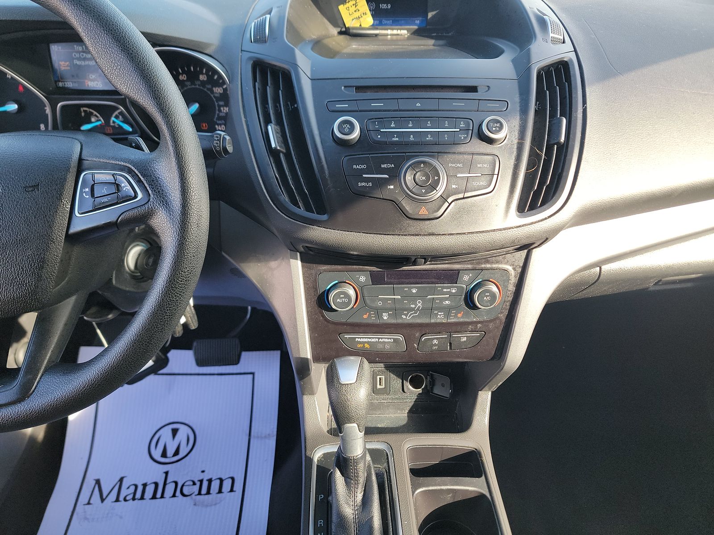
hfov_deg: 71.6
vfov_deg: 56.8
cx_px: 357
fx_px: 495
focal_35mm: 24
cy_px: 268
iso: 98
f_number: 1.8
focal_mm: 6.7
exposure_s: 1/119
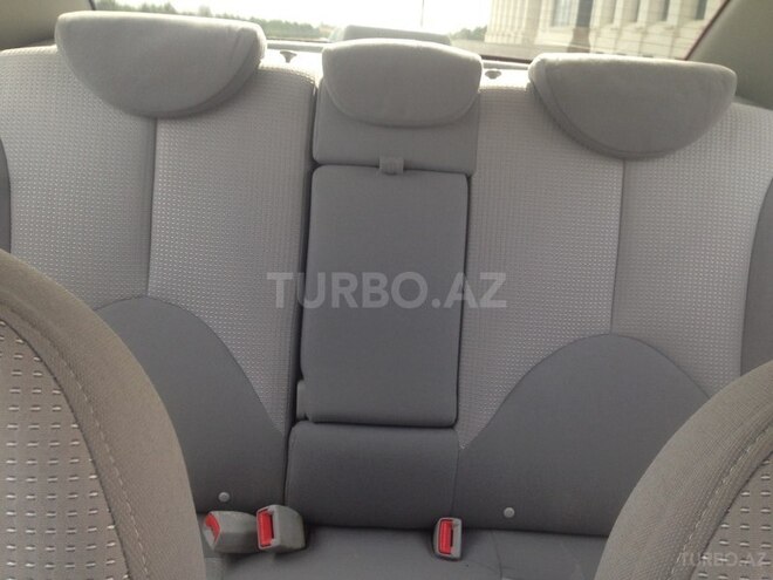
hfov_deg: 55.4
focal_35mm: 33
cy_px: 290
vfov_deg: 42.9
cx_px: 386
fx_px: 737
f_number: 2.4
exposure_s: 1/120
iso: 64
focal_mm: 4.12
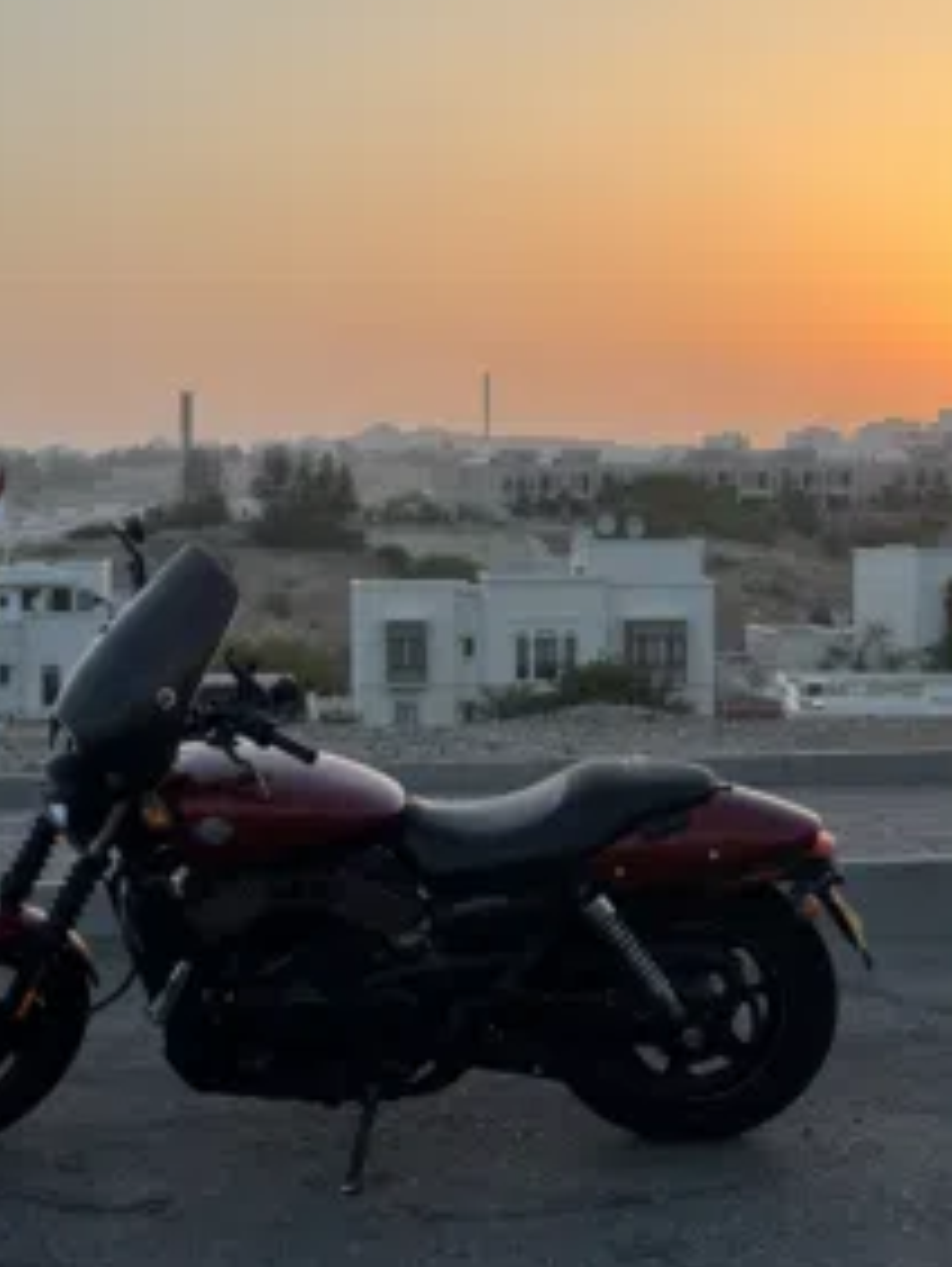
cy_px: 629
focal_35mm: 68
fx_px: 2490
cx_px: 355
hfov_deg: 21.6
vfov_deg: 28.5
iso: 64
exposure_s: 1/1238
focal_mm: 6.76
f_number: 1.78
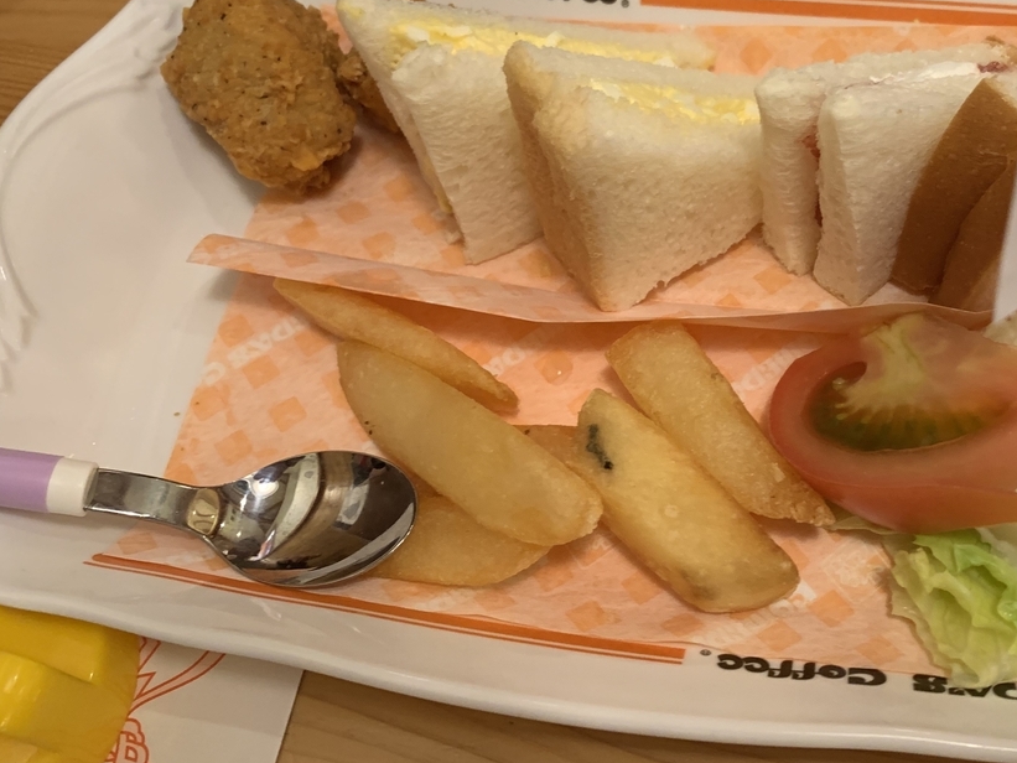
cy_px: 306
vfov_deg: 37.6
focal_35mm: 38
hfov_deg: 48.1
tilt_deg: -60.6
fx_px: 1117
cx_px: 689
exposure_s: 1/60
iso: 160
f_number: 1.8
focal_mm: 4.25
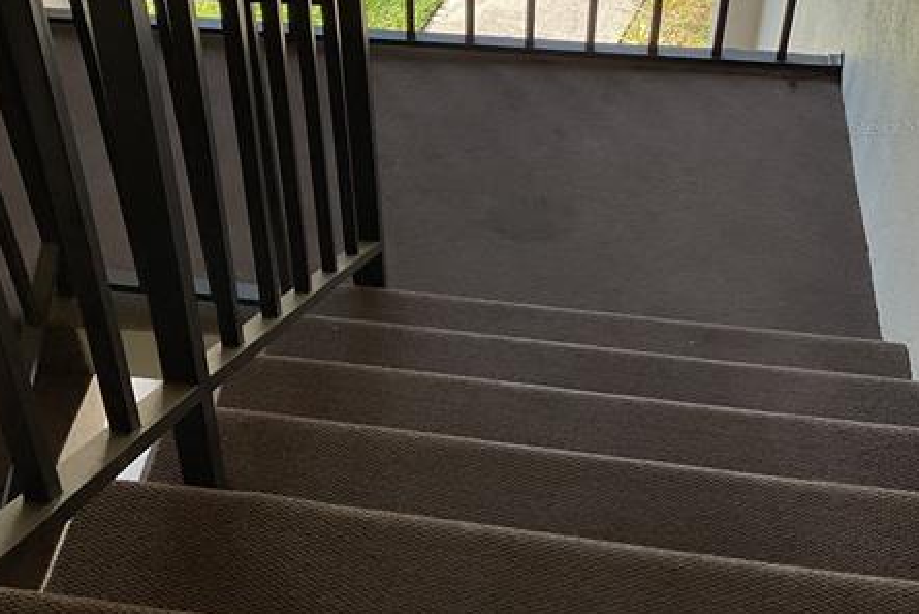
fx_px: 1328
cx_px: 349
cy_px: 126
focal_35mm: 52
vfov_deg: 25.6
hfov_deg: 38.0
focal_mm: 3
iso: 16
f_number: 1.8
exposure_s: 1/135
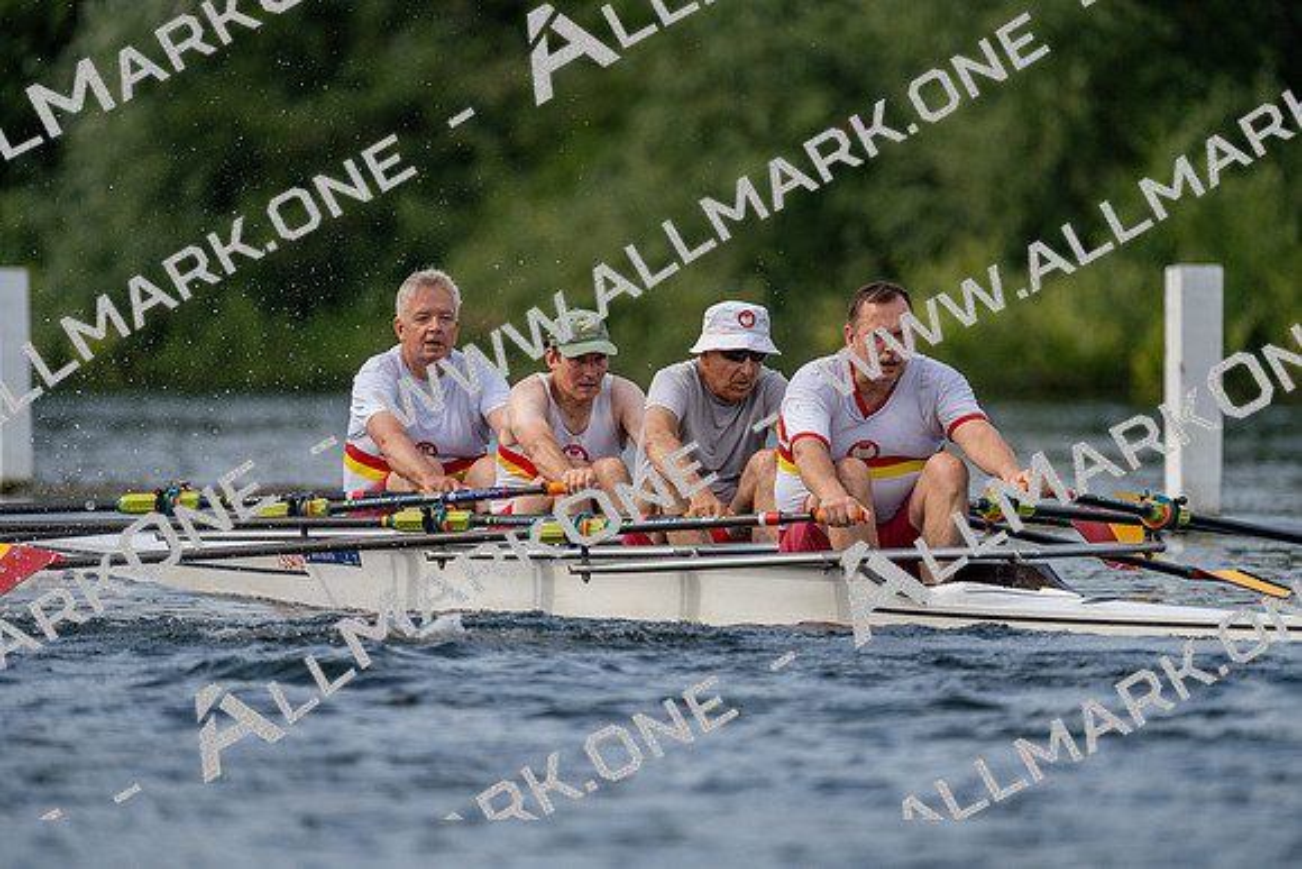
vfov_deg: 2.3
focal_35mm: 600
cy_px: 434
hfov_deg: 3.4
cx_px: 651
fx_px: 21704
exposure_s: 1/1600
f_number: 6.3
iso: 400
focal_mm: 600
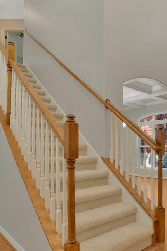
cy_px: 90
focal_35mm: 25
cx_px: 148
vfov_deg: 70.0
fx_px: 174
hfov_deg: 46.7
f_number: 8
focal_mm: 14
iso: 125
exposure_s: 1/4
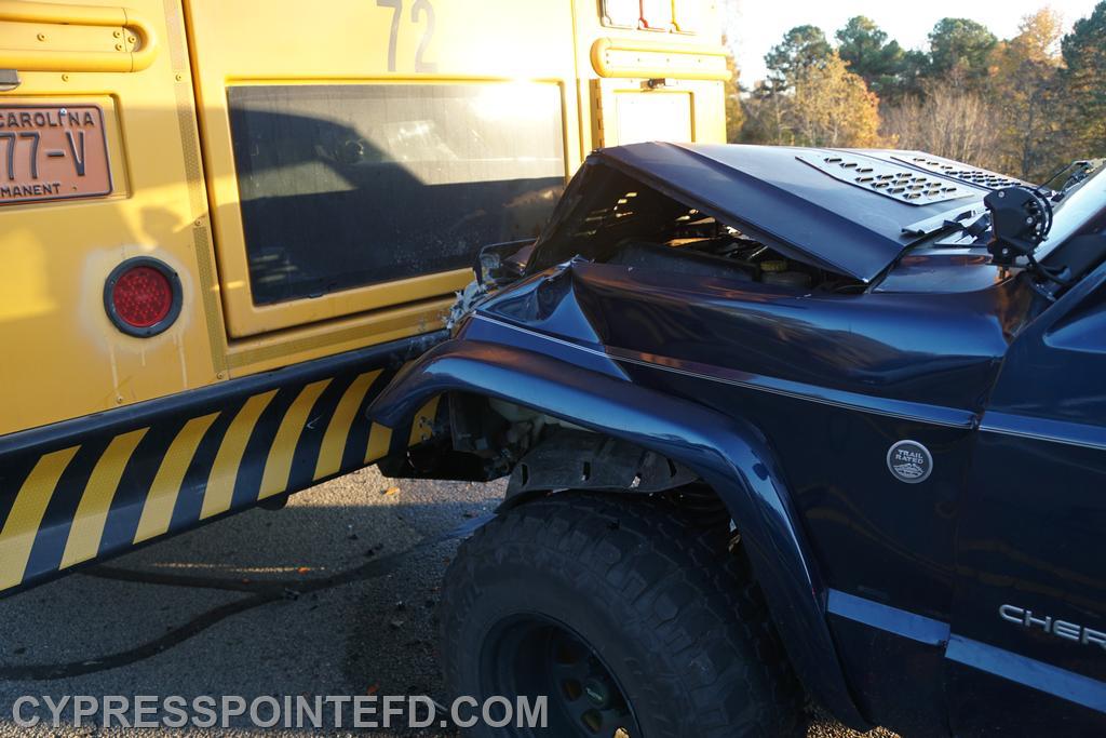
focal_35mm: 27
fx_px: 830
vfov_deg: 47.9
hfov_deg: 67.4
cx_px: 553
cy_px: 369
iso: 160
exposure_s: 1/60
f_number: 4
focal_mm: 18
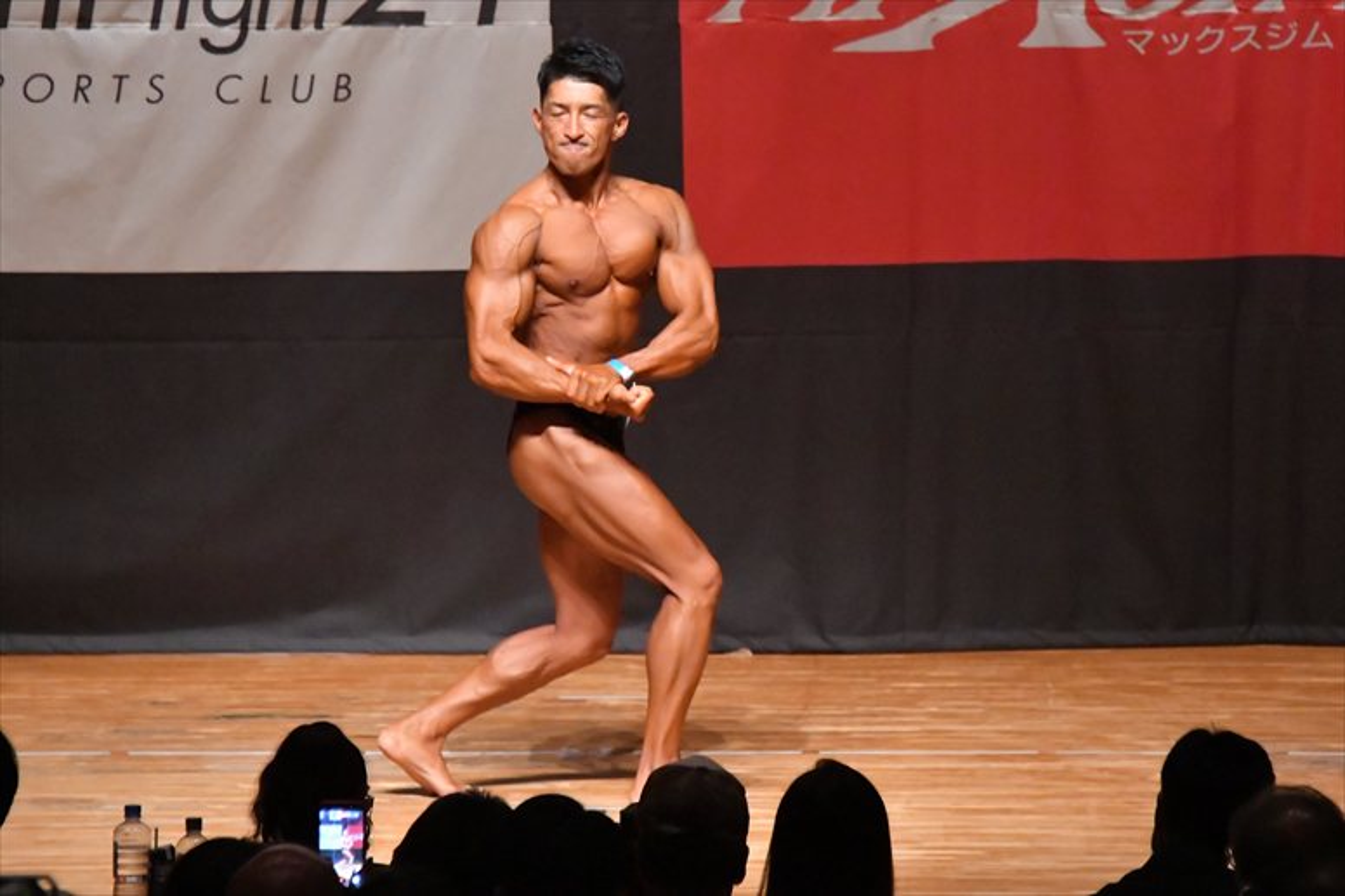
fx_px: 10643
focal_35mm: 285
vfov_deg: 4.8
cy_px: 448
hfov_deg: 7.2
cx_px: 672
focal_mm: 190
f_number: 5.6
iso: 12800
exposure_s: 1/400
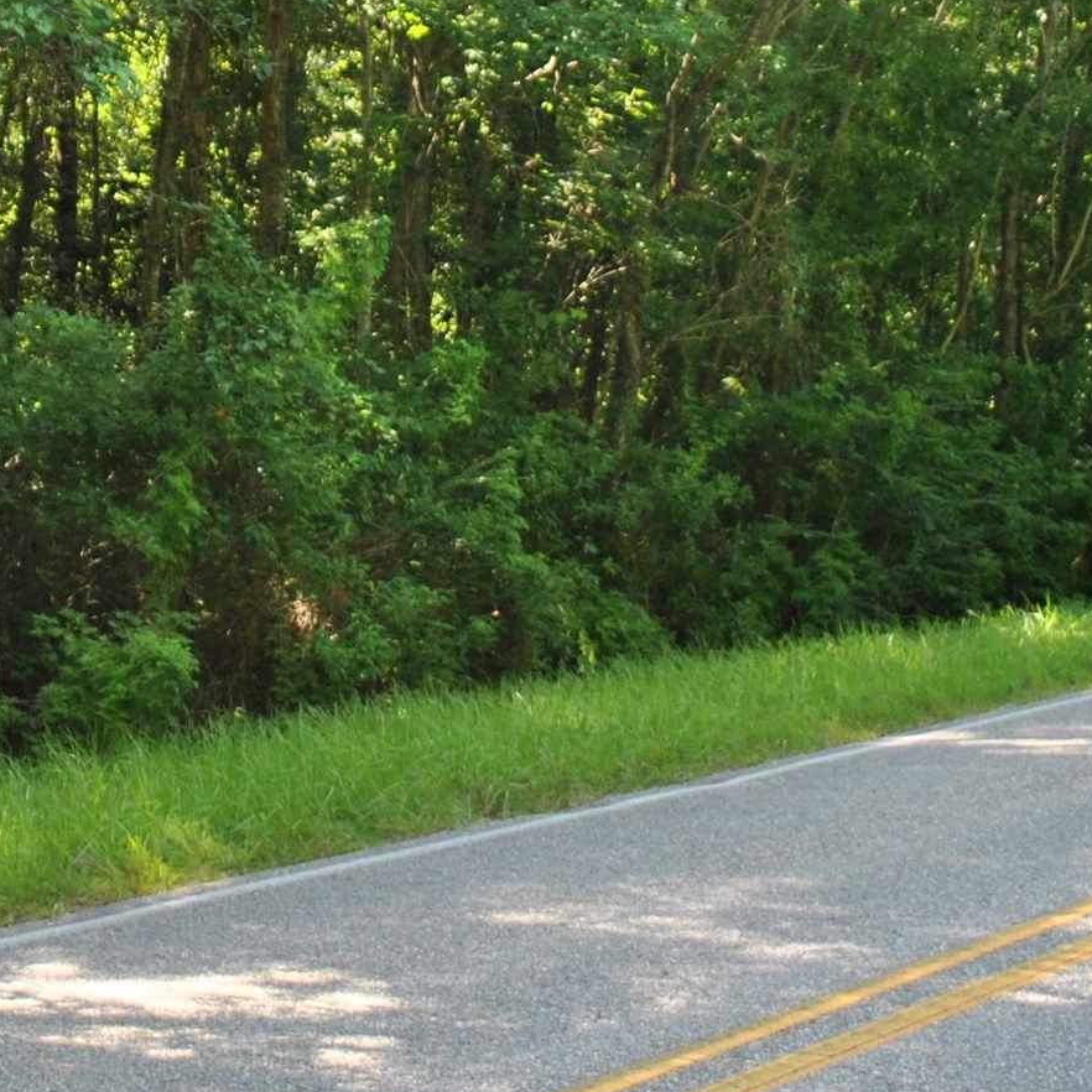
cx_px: 234
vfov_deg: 21.0
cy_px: 40
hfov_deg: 21.4
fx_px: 2855
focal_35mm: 80
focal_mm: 18
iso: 180
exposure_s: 1/125
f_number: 3.5
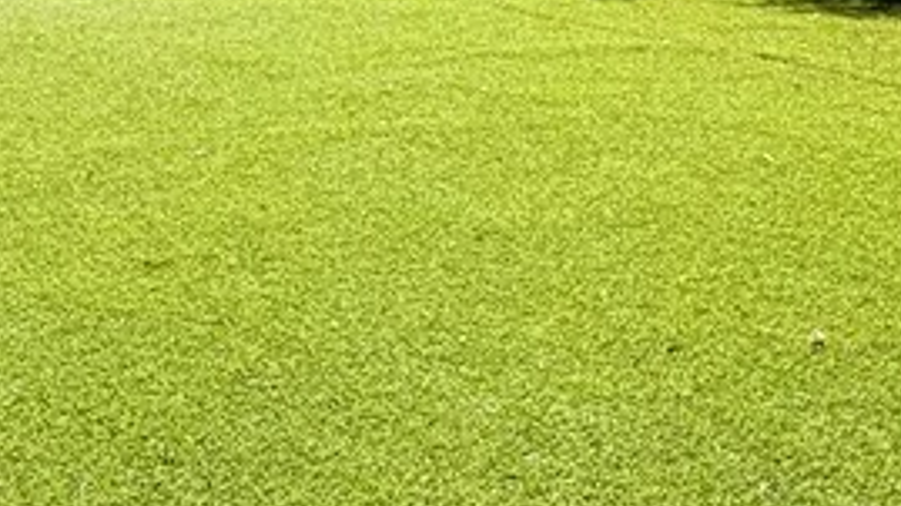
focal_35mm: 58
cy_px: -154
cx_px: 375
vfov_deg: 19.1
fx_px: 1385
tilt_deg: -3.3
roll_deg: +1.3
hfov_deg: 35.9
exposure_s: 1/770
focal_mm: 2.22
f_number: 2.2
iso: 20
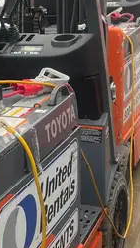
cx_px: -89
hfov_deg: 13.5
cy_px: 90
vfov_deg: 25.5
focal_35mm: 83
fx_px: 547
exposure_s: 1/203
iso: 40
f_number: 1.6
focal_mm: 5.1
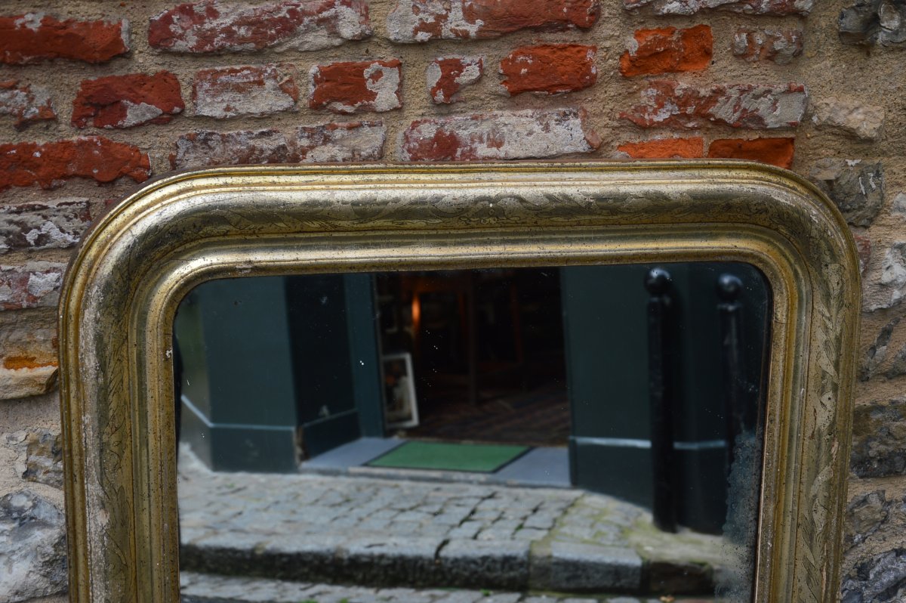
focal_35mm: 52
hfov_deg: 37.9
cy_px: 302
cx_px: 453
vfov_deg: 25.7
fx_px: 1320
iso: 100
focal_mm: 35
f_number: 5
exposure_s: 1/125
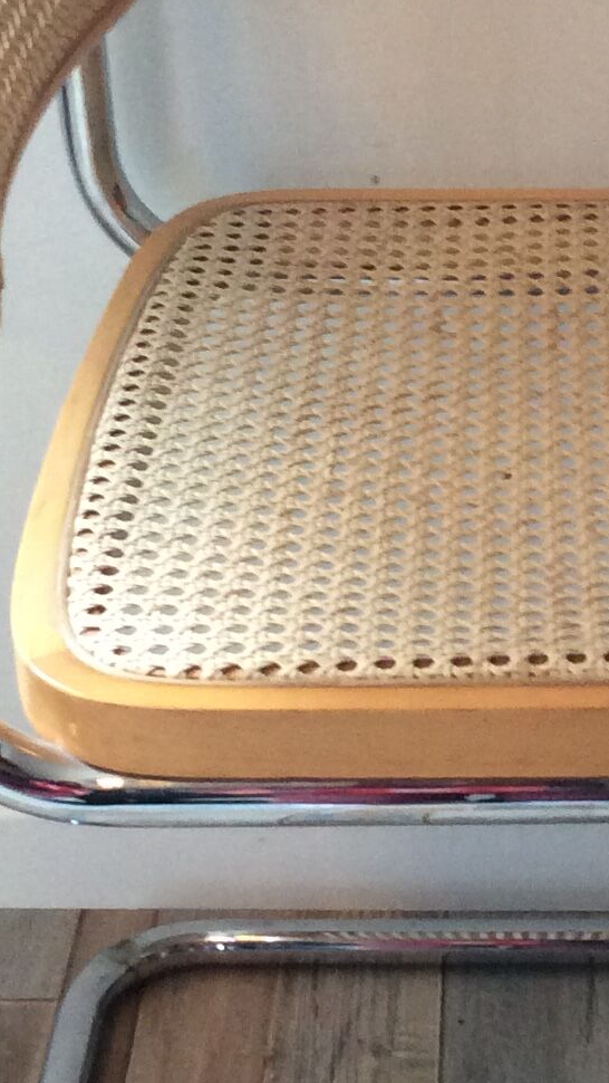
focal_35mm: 93
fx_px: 2668
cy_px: 549
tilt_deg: -28.1
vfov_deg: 22.9
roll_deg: +1.5
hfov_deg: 12.9
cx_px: 510
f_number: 2.4
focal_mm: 3.3
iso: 125
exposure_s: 1/25
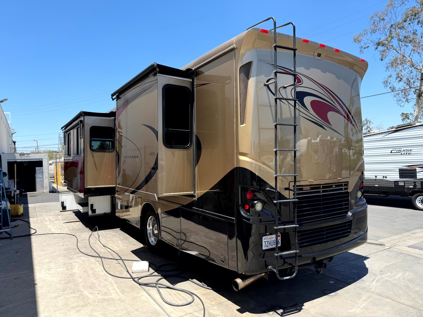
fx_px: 293
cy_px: 158
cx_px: 212
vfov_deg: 56.8
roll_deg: +2.1
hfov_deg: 71.6
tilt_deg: -0.5
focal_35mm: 24
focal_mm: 6.76
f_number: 1.78
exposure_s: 1/2611
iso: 80
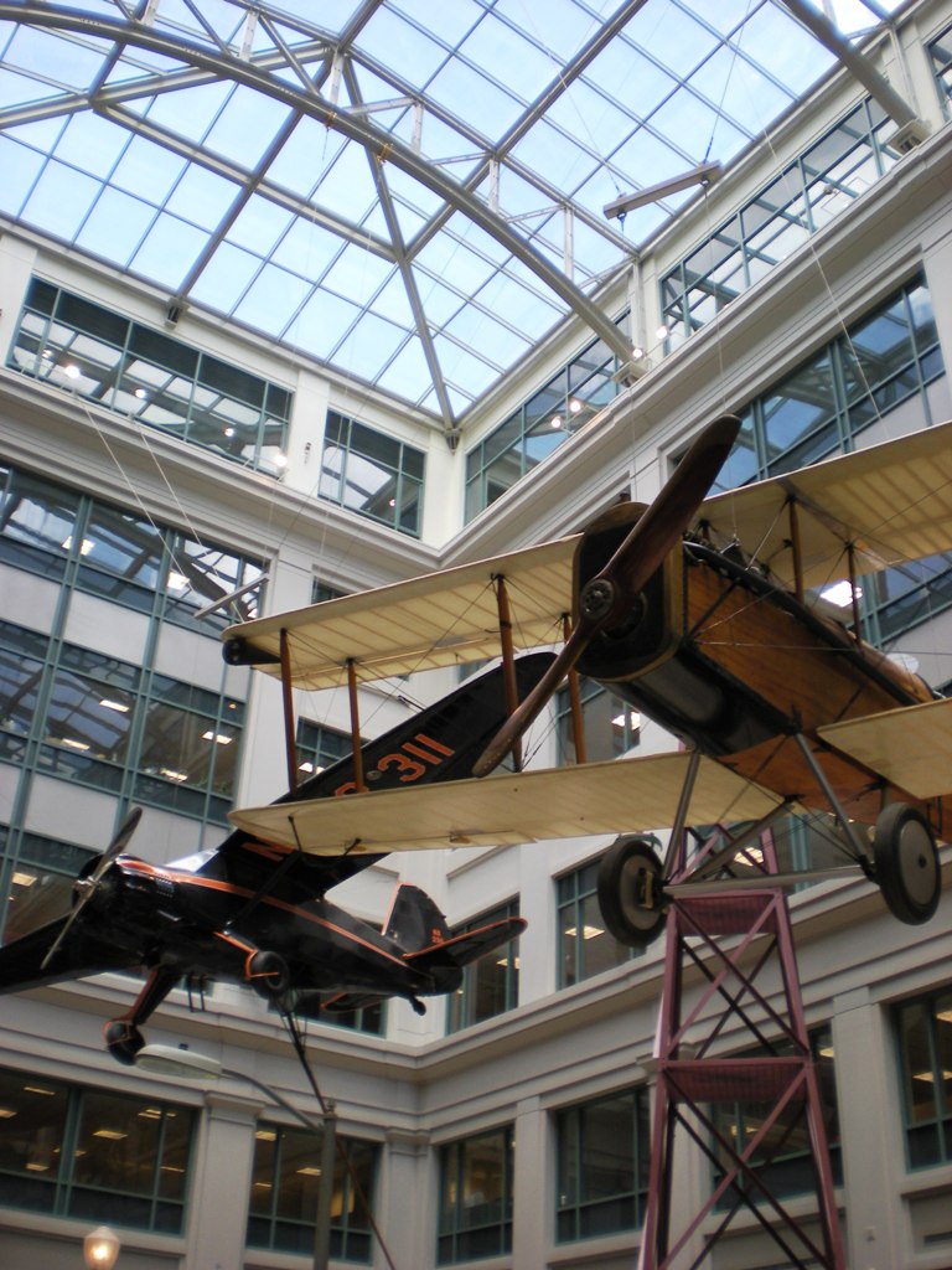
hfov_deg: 37.7
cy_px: 635
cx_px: 476
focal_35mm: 38
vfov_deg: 49.0
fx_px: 1393
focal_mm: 6.3
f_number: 3.1
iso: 64
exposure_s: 1/50.7
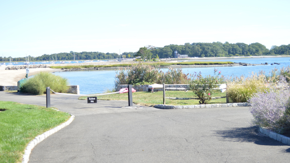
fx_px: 443
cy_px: 55
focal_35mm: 58
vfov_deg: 20.8
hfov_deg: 36.2
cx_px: 146
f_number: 4.2
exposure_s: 1/250
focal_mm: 29
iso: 100
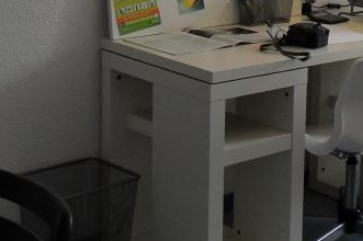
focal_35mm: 87
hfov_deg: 20.3
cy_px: -26
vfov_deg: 15.3
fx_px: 876
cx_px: 533
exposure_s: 1/90
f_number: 3.5
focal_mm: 4.9
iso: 100
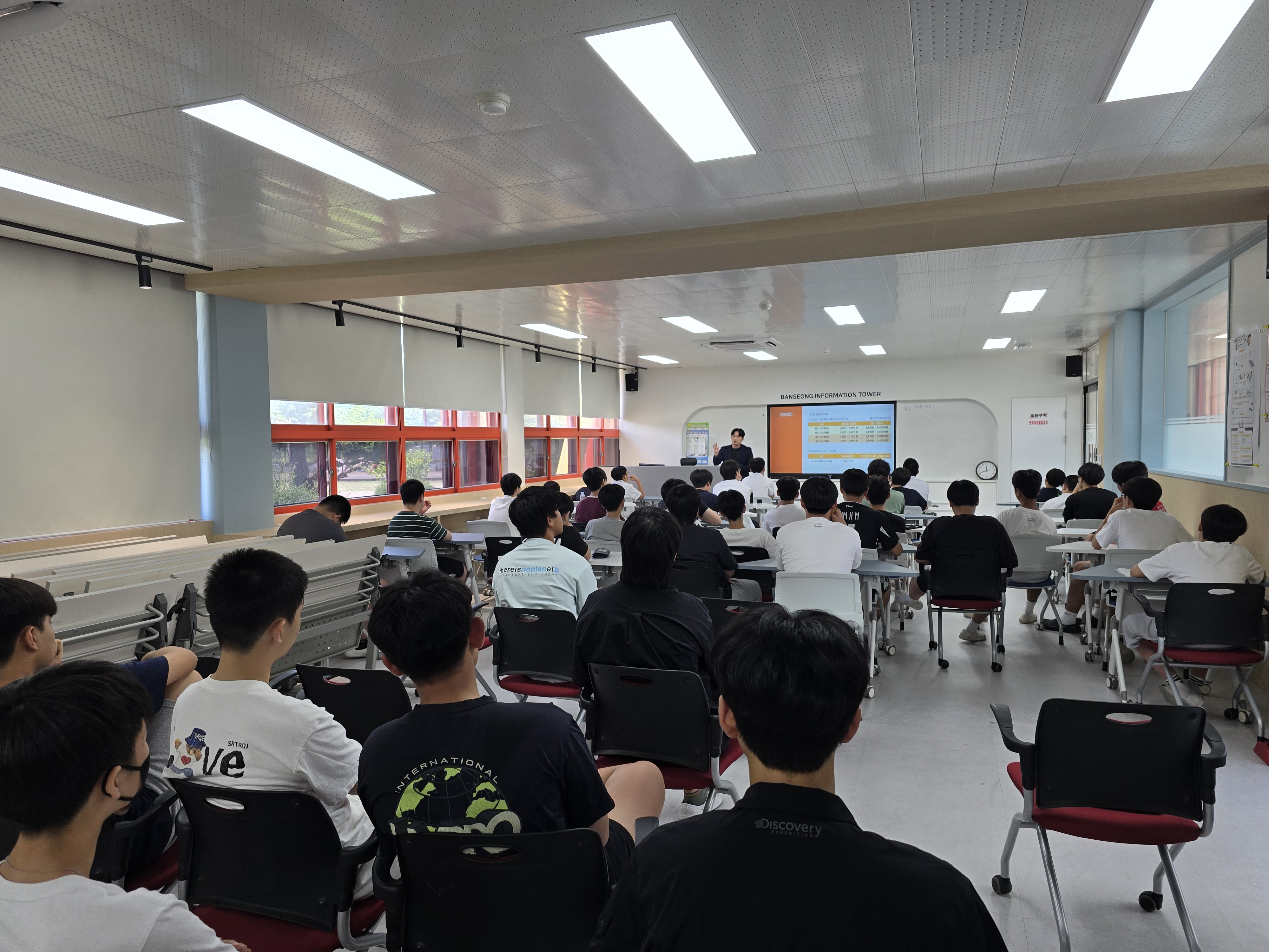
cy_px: 476
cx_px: 634
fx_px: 843
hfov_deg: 73.9
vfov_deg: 58.9
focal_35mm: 23
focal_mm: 6.3
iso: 40
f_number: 1.7
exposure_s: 1/120
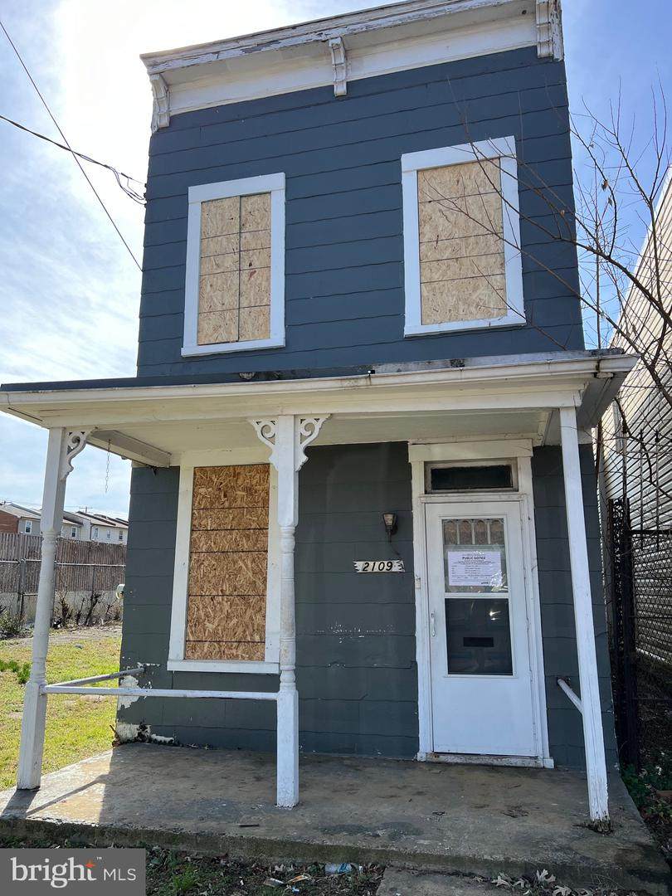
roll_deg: +0.9
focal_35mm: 26
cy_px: 448
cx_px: 336
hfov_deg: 53.1
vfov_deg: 67.3
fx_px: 673
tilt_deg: +12.0
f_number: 1.5
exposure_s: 1/1311
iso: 50
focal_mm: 5.7
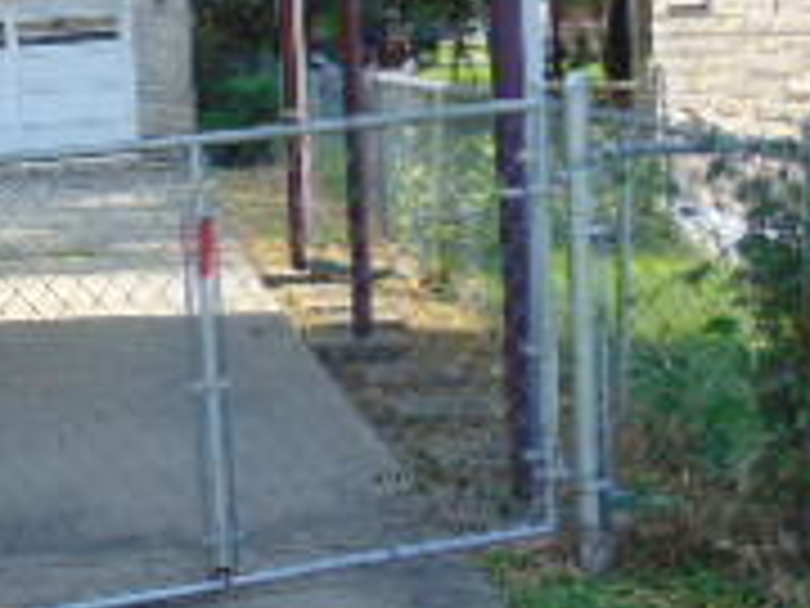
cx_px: -158
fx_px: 2083
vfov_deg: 16.6
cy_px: 243
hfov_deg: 20.6
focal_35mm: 89
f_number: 3
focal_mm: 4.5
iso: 80
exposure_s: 1/400
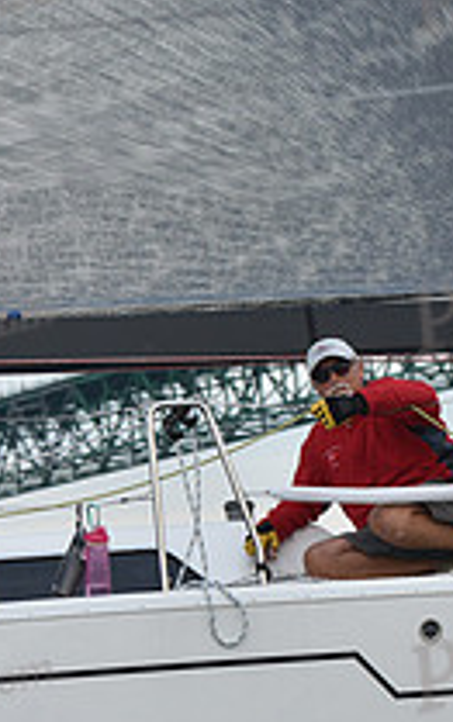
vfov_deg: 10.6
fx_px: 3903
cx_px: 235
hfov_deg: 6.6
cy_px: 492
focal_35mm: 198
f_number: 4
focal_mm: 70
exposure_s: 1/640
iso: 500
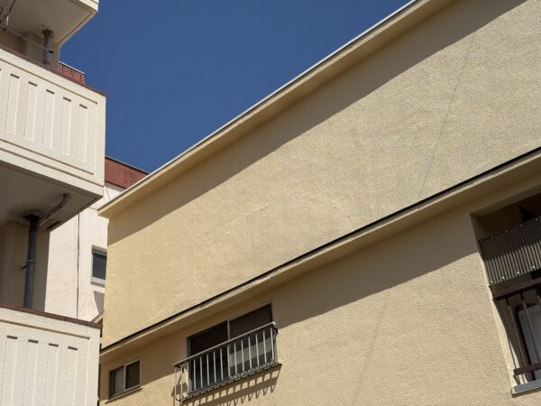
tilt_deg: +29.1
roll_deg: +3.6
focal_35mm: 48
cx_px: 270
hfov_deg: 39.7
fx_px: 750
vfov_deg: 30.3
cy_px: 203
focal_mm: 6.76
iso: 64
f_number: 1.78
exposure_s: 1/9901
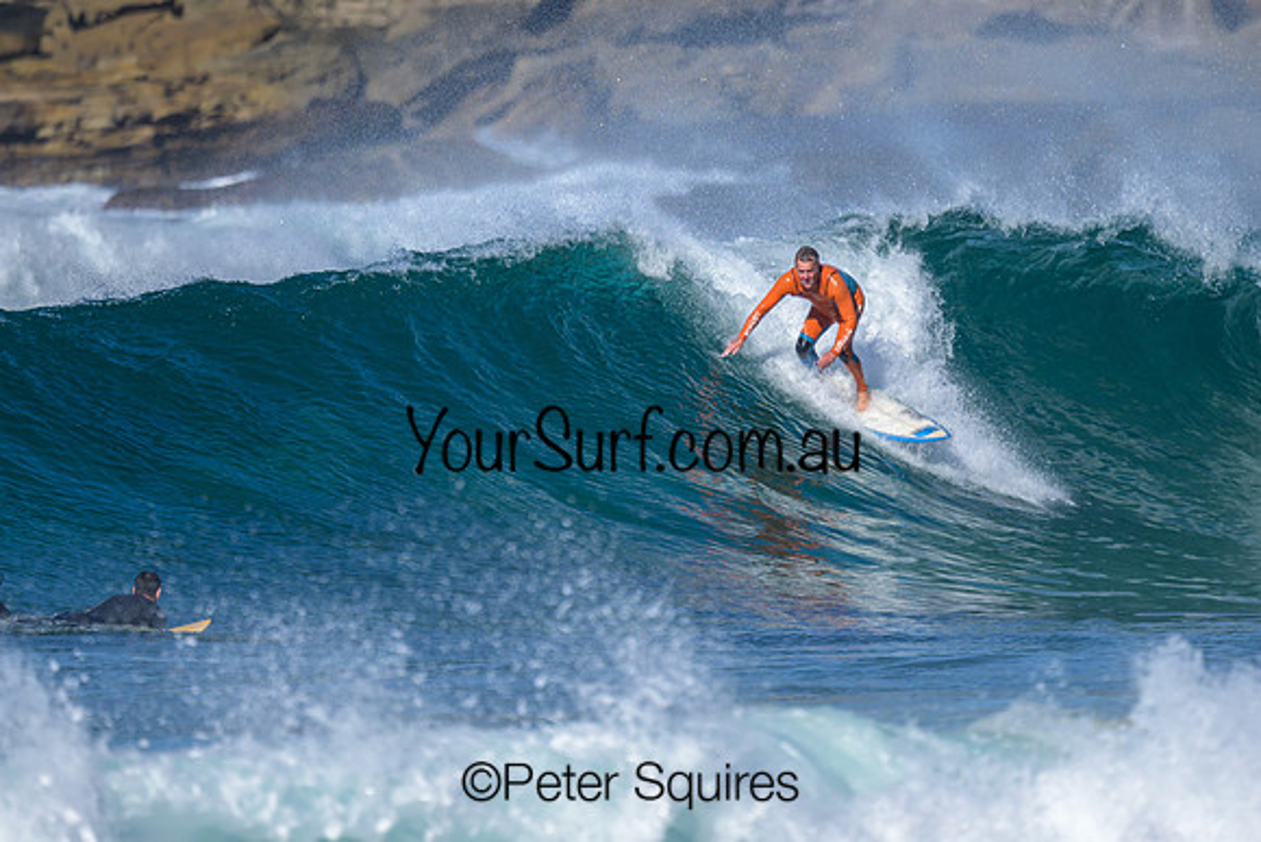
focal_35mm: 1100
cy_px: 328
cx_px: 679
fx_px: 38536
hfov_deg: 1.9
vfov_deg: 1.3
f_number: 6.3
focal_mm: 800
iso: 250
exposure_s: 1/2000
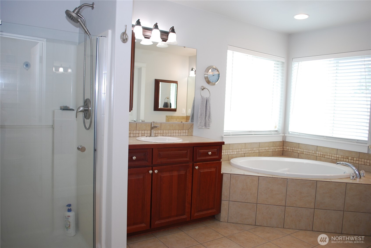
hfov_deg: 67.3
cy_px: 124
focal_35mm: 27
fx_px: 279
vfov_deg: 48.0
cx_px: 186
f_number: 3.5
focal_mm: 18
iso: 200
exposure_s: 1/30
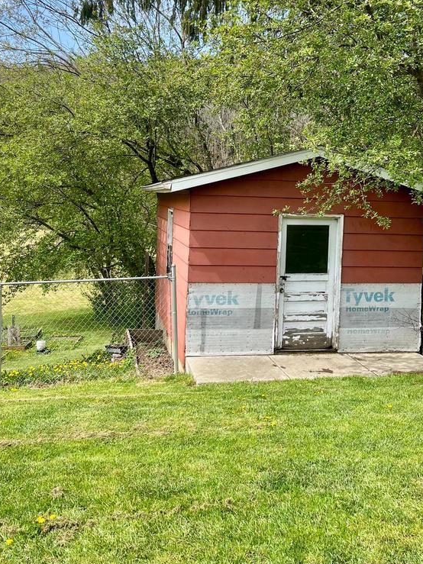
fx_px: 619
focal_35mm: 38
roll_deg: -2.0
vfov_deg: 48.7
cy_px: 227
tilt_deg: -3.1
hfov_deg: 37.6
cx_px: 250
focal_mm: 5.1
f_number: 1.6
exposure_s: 1/1355
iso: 50
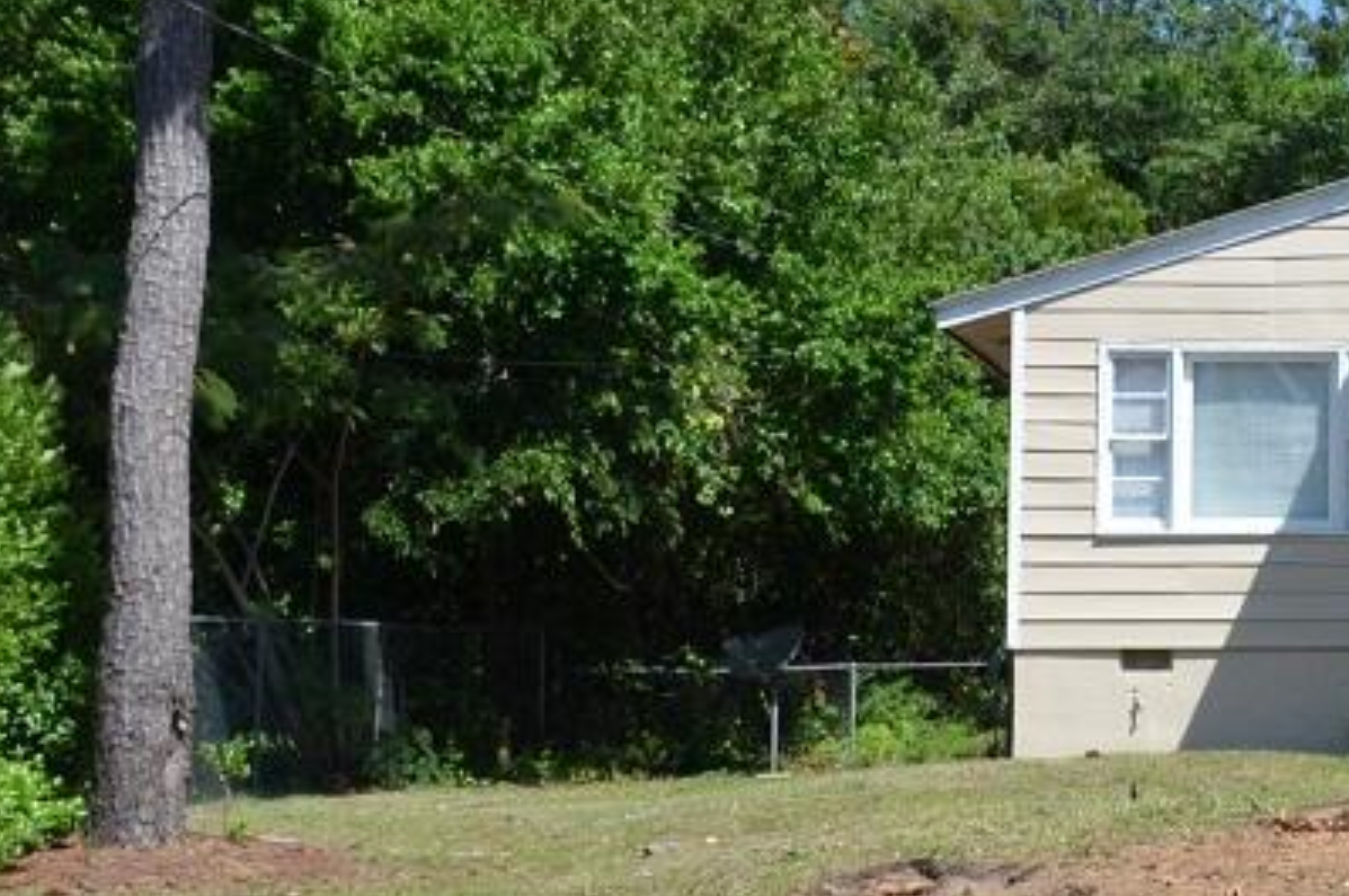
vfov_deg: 13.7
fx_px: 3743
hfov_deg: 19.4
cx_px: 1557
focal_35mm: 100
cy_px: 450
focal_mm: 18
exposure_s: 1/250
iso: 140
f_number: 8
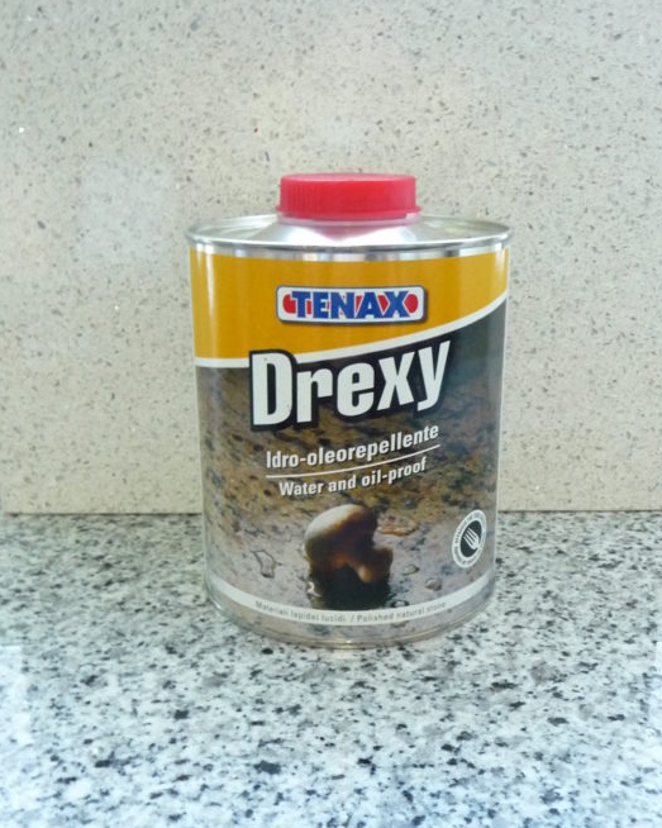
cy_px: 411
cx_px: 335
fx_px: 906
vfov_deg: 49.1
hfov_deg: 40.1
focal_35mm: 37
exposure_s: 1/10
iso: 400
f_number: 3.3
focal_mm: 4.7
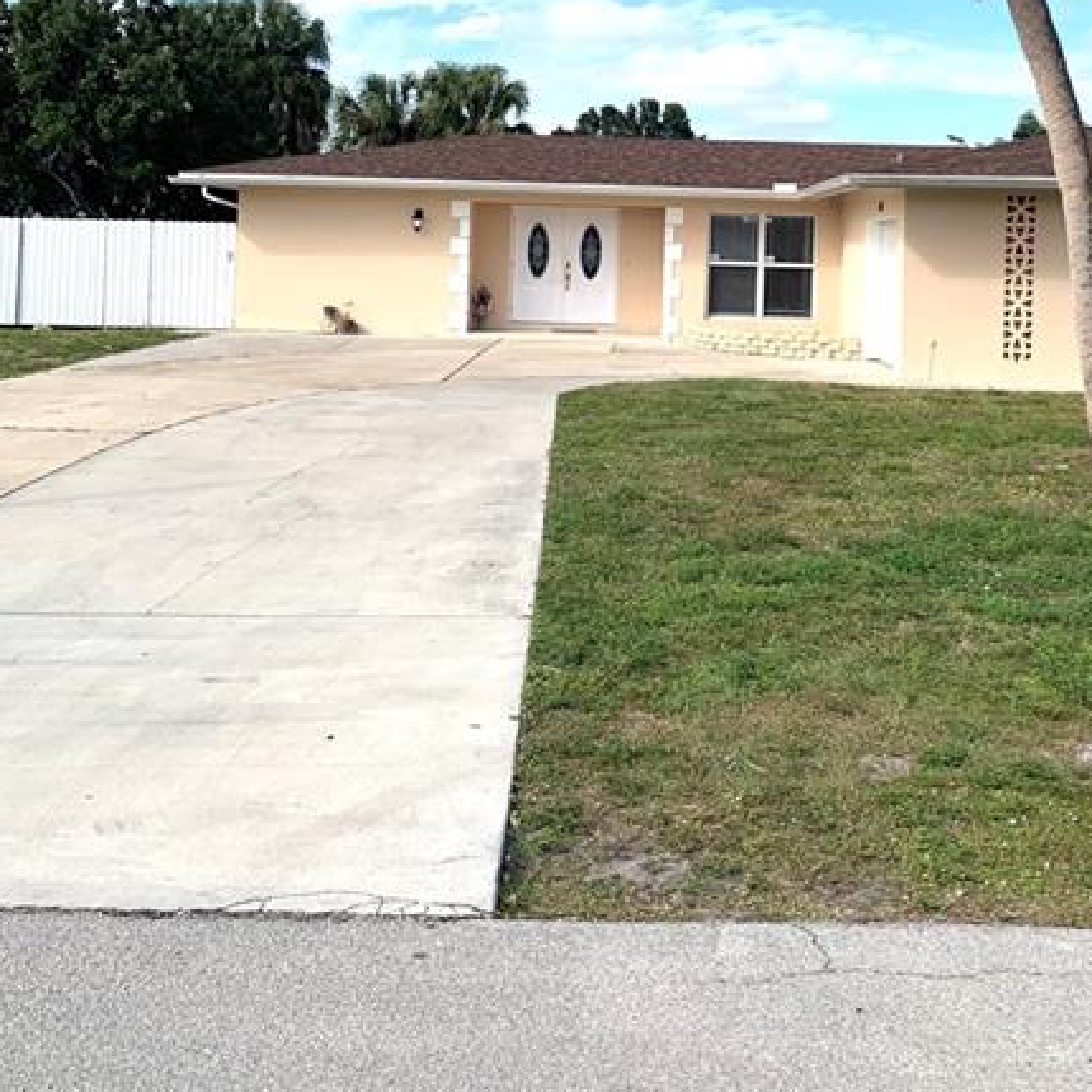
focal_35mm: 41
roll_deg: -1.1
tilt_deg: +1.2
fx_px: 1463
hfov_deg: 40.7
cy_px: 216
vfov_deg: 39.3
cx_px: 663
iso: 25
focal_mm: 4.25
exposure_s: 1/2994
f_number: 1.8
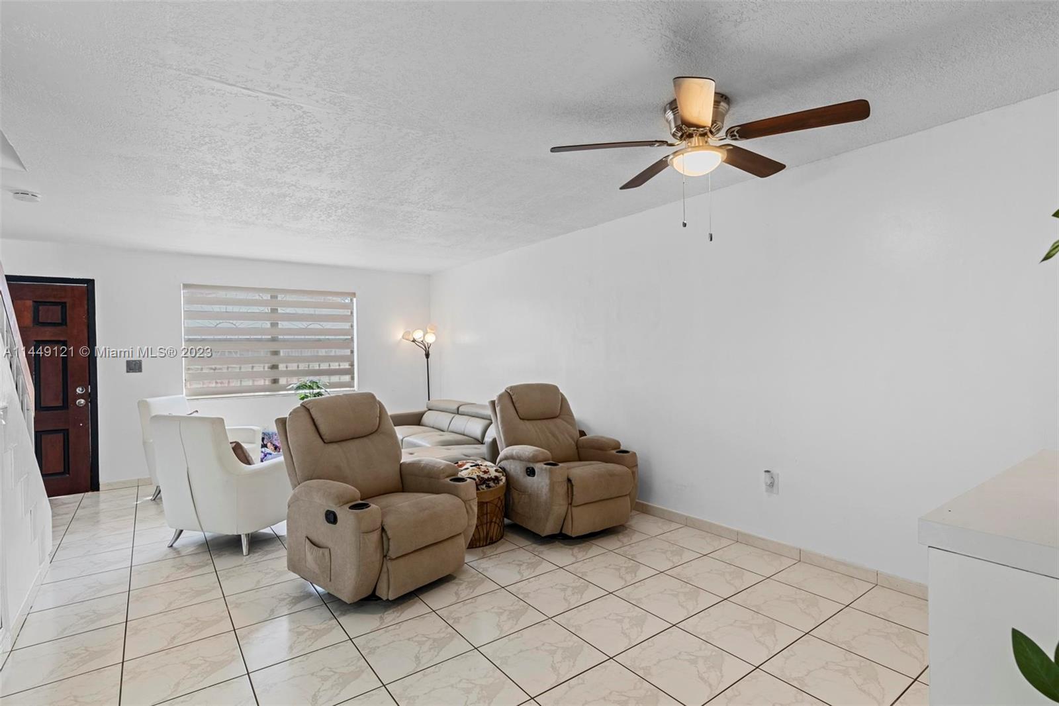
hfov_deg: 90.0
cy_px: 353
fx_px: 529
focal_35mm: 18
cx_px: 530
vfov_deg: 67.4
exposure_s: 1
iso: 200
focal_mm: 18
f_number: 9
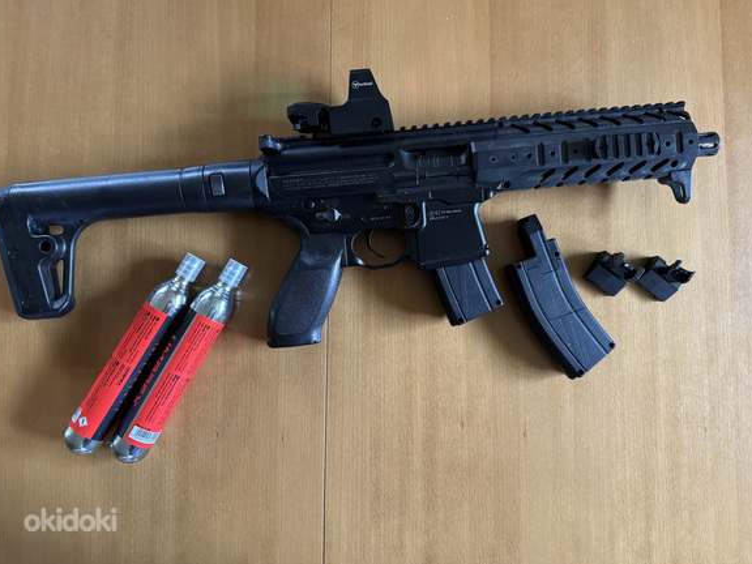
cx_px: 379
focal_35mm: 25
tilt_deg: -86.7
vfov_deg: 54.9
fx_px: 543
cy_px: 272
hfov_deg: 69.4
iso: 800
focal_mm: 6.76
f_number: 1.78
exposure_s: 1/60
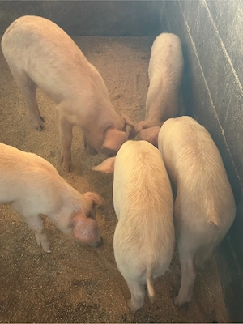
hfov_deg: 30.3
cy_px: 162
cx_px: 122
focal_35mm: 48
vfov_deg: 39.7
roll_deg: -2.9
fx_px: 449
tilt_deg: -42.7
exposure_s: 1/40
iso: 500
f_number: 1.78
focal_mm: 6.86
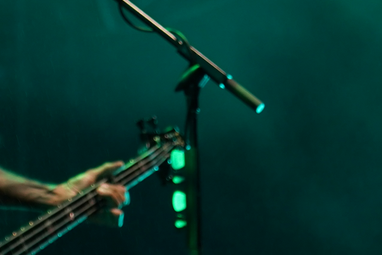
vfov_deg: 2.8
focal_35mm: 492
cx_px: -60
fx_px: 5222
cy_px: 2
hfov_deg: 4.2
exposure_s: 1/125
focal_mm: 105
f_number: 4
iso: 800
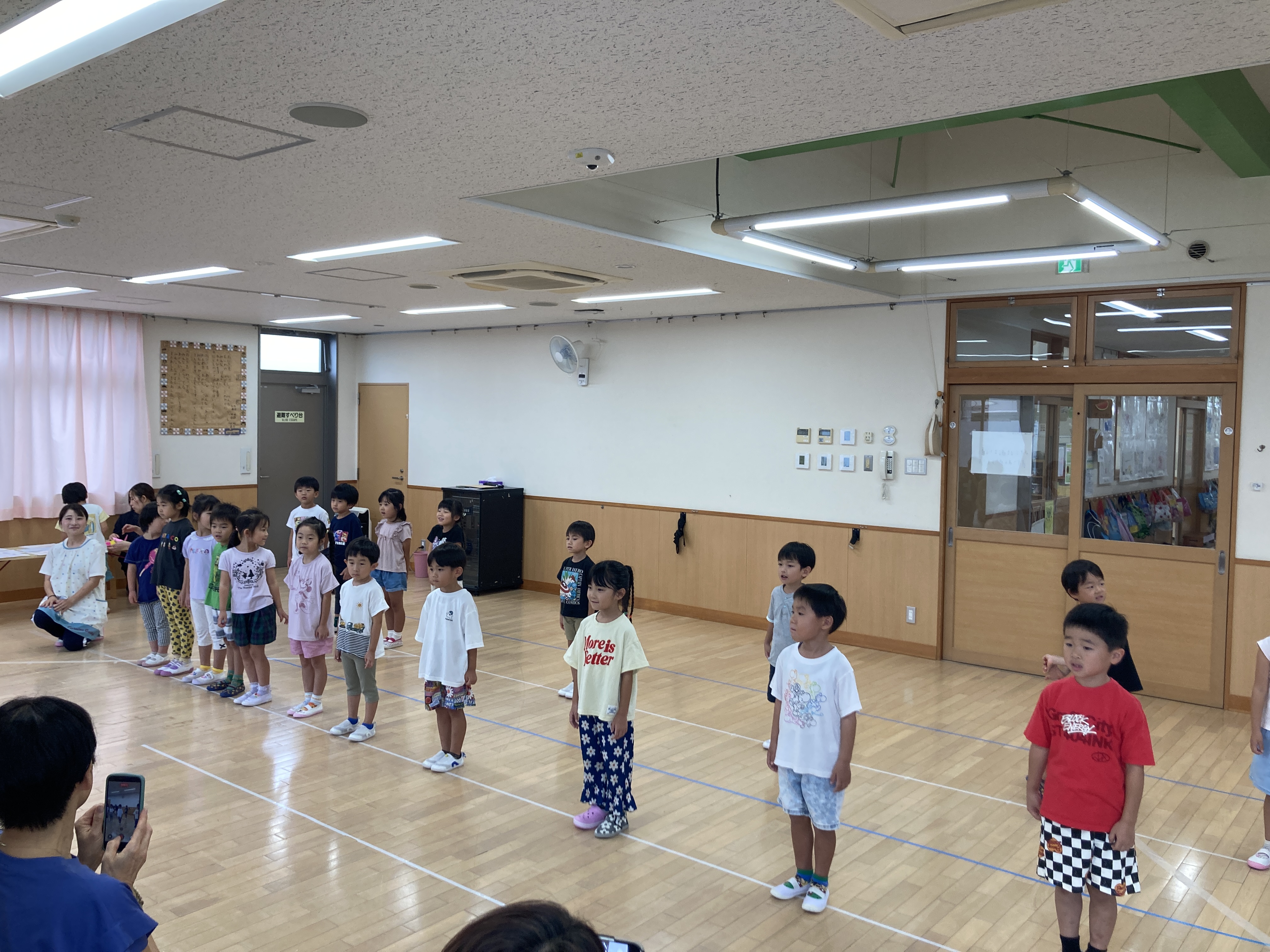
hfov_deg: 63.4
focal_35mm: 28
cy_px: 476
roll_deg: -0.9
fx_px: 1027
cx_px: 635
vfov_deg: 49.7
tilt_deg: -1.9
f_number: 1.8
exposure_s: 1/100
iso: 50
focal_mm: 3.99
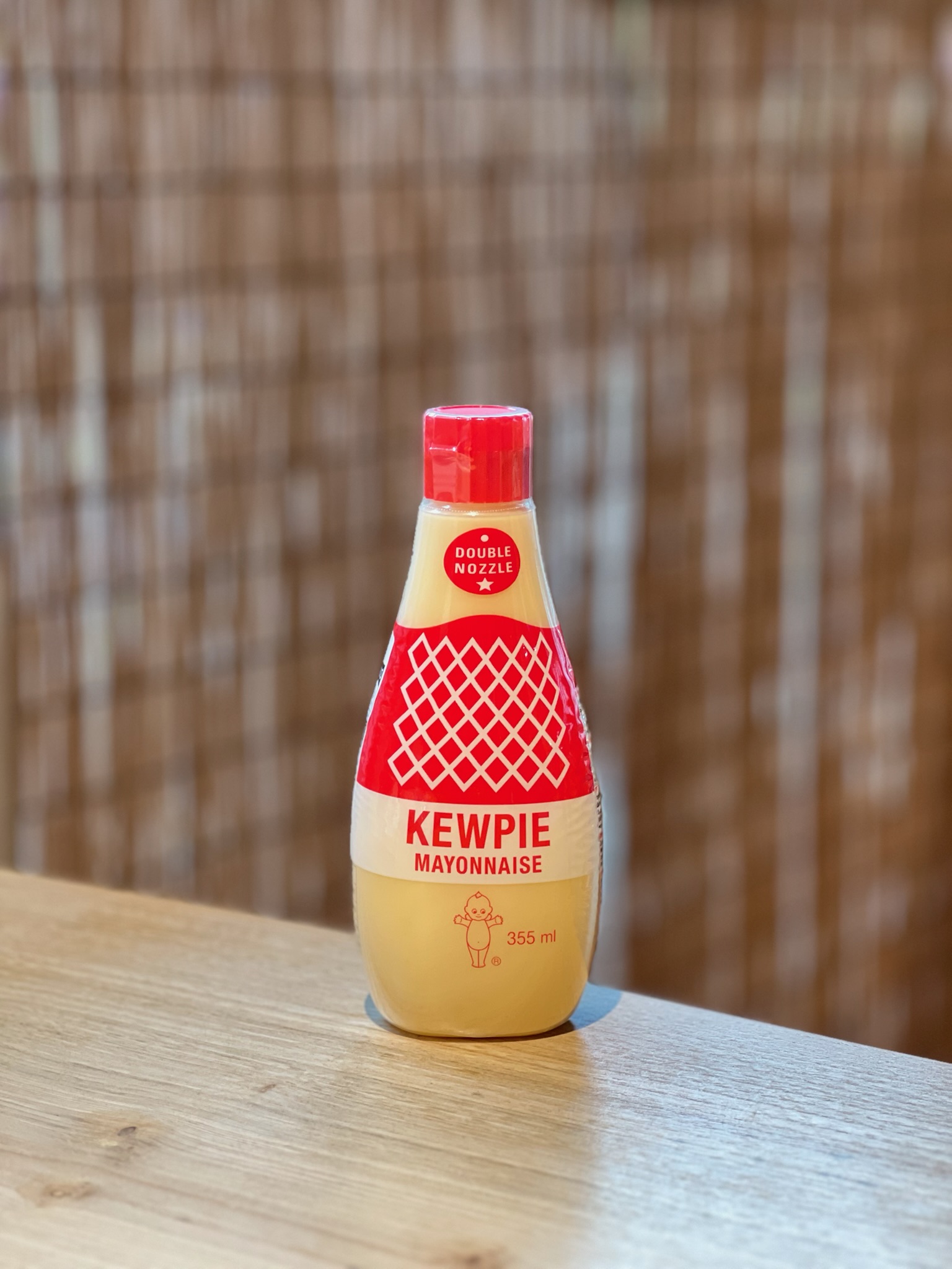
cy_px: 634
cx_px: 476
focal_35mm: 77
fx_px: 2824
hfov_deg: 19.1
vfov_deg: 25.3
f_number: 2.8
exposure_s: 1/33
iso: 200
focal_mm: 9
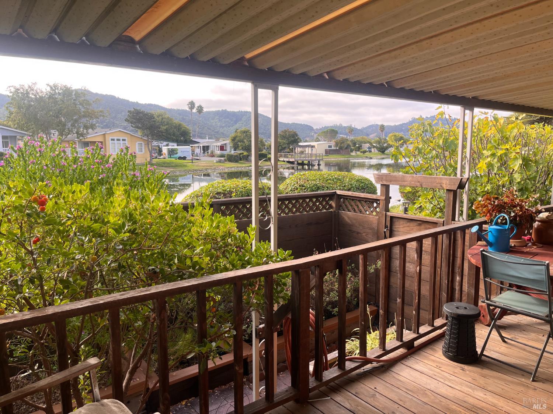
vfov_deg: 53.1
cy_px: 207
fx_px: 415
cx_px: 276
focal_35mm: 26
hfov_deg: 67.3
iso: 50
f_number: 1.6
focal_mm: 5.1
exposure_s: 1/508
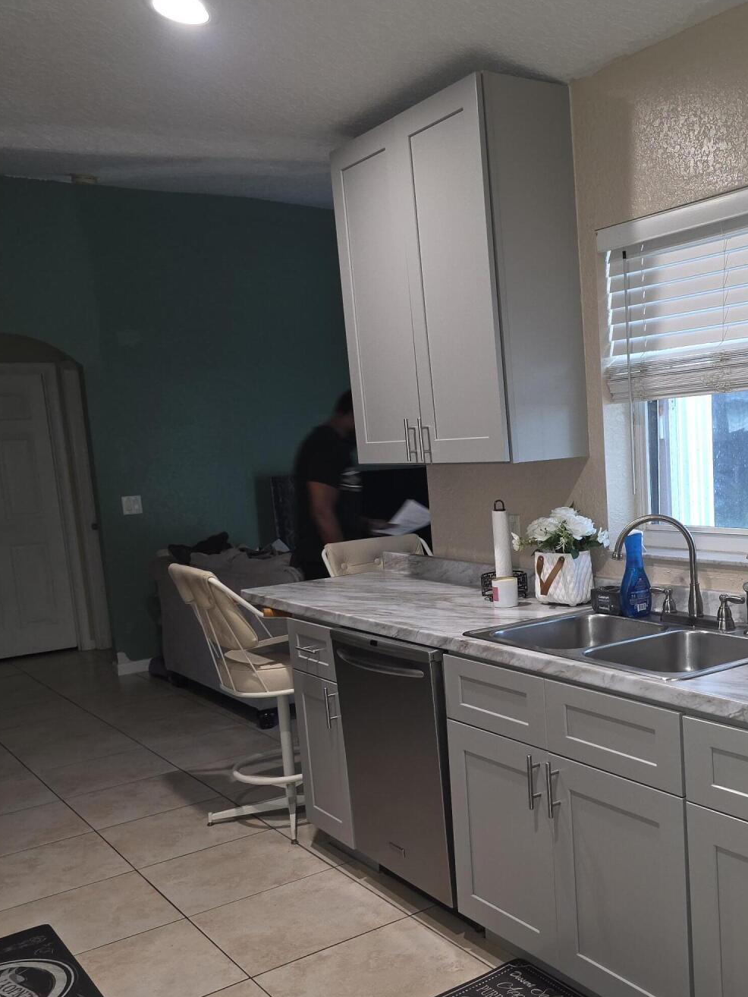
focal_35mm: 35
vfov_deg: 52.3
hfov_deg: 39.8
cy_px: 592
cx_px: 548
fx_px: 1008
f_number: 1.7
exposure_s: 1/24
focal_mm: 6.3
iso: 125
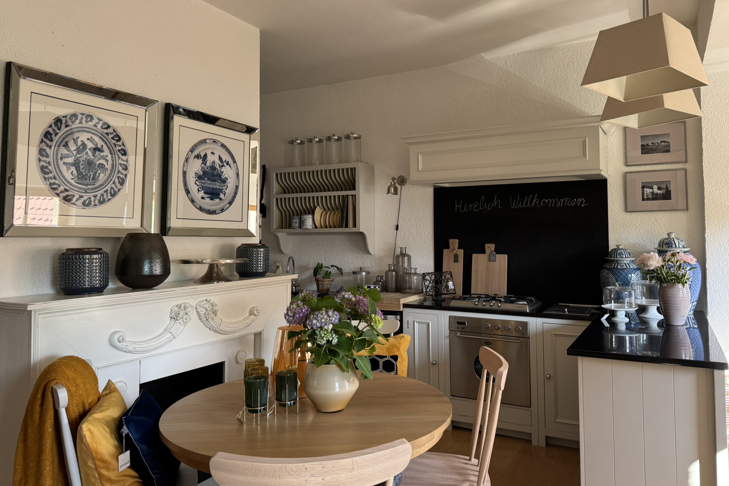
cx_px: 379
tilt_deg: +3.6
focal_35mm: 26
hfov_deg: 69.4
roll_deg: +0.0
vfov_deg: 49.4
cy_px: 211
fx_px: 527
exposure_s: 1/121
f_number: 1.78
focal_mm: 6.76
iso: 125
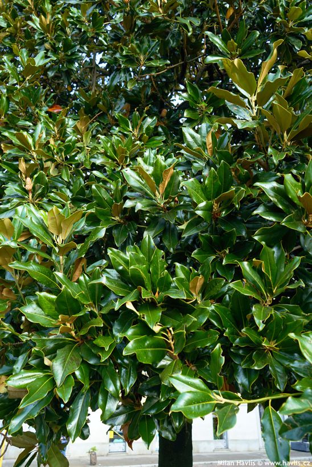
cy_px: 234
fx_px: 364
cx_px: 156
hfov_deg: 46.4
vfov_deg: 65.5
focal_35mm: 28
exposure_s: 1/60
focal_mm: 28
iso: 100
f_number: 5
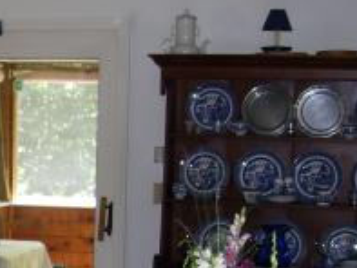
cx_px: -31
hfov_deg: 17.5
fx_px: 1125
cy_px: 272
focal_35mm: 109
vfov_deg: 13.4
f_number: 2.7
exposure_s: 1/60
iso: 80
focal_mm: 6
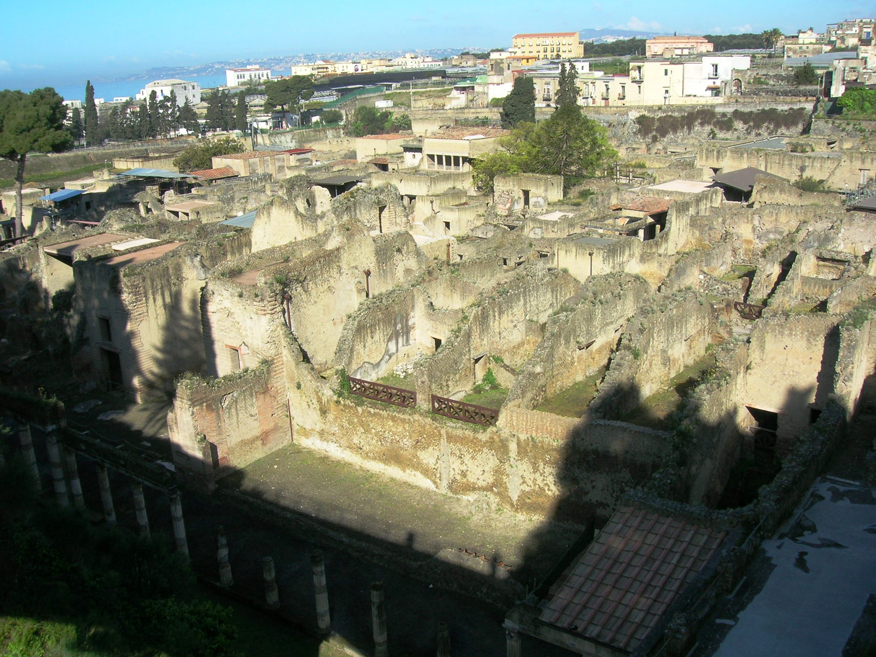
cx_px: 438
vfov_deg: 41.8
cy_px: 328
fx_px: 860
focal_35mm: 34
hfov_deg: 54.0
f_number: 4.9
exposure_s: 1/301
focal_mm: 5.7
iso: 50
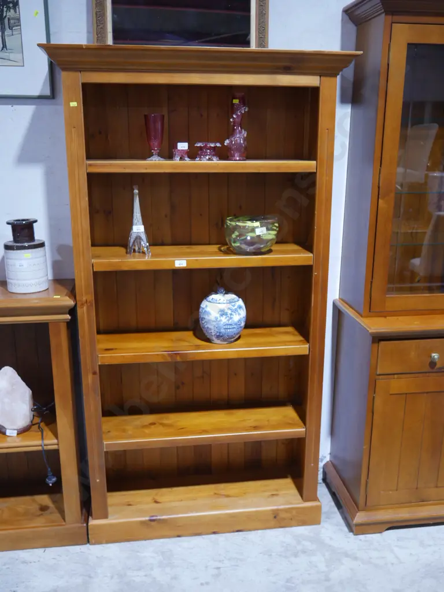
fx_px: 547
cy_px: 296
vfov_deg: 56.8
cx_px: 222
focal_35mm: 32
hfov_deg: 44.2
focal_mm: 16
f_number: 3.6
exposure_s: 1/60
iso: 800
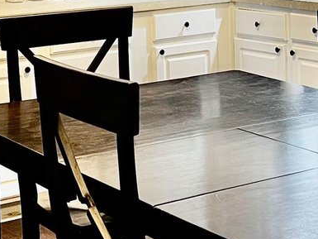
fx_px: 992
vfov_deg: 13.4
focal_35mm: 108
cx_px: 266
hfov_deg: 18.0
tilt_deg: -4.3
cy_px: -29
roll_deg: +1.2
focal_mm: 5.7
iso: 200
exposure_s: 1/60
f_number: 1.5
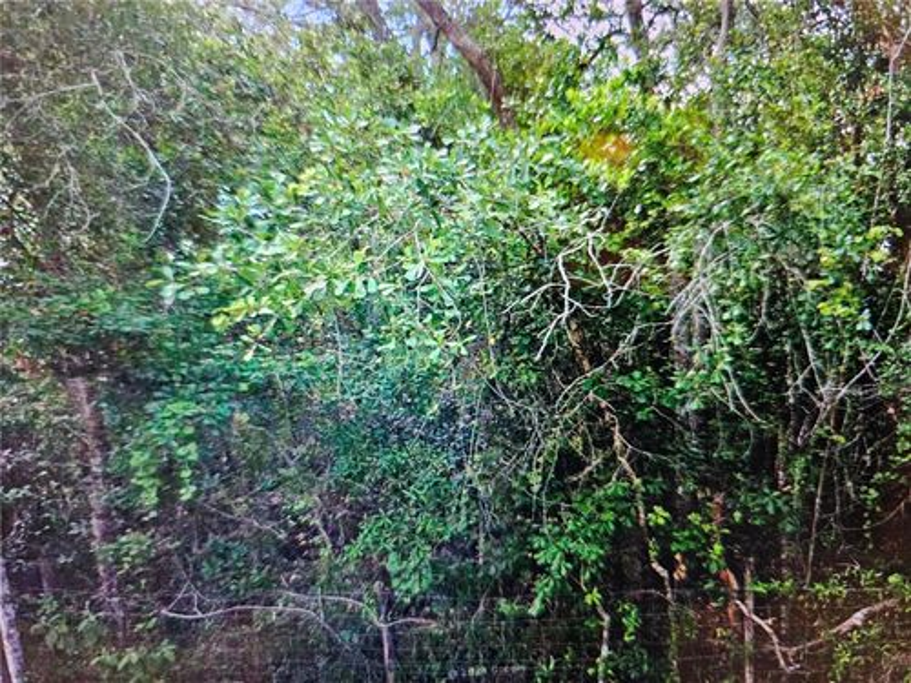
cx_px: 456
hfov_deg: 73.9
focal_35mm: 23
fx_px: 605
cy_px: 342
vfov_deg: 58.9
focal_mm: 6.3
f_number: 1.7
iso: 640
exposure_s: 1/120
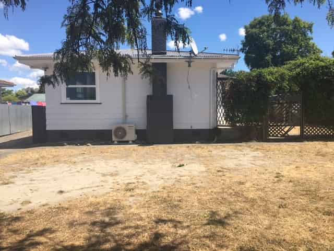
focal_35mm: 29
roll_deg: +2.1
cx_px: 167
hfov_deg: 61.7
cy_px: 126
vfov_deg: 48.2
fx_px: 280
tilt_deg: -3.1
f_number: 2.2
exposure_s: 1/1304
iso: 25
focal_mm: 4.15
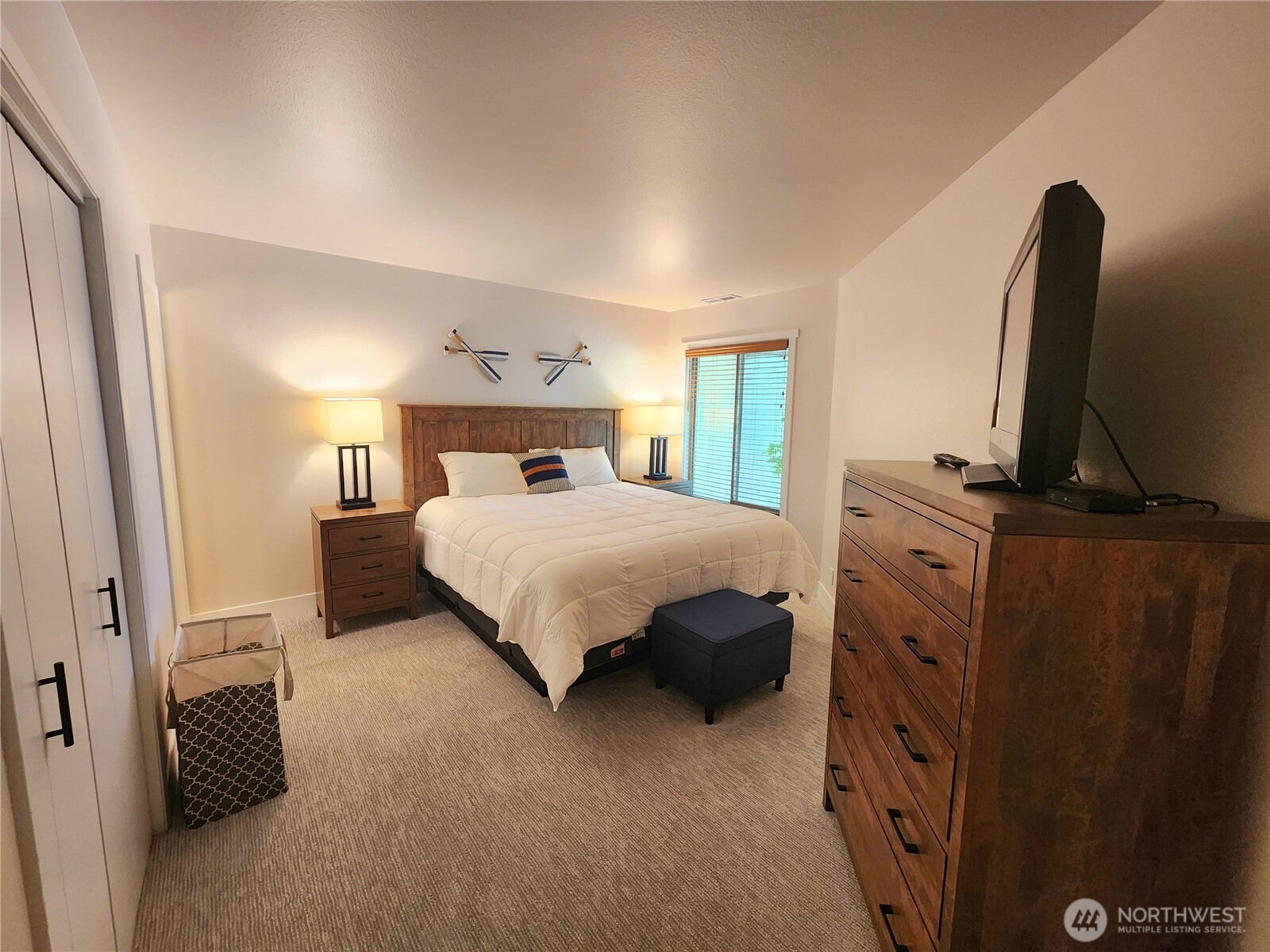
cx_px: 635
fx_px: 477
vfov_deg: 89.9
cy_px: 476
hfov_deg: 106.2
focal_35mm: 13
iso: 200
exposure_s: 1/60.2
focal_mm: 2.2
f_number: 2.2
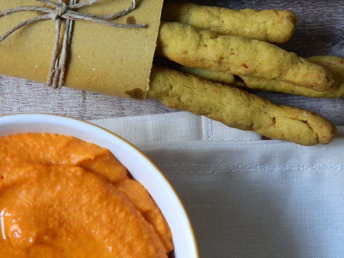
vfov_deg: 6.7
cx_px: 172
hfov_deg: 9.0
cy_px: 129
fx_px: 2196
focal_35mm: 221
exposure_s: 1/20
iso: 400
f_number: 5.4
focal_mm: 39.7
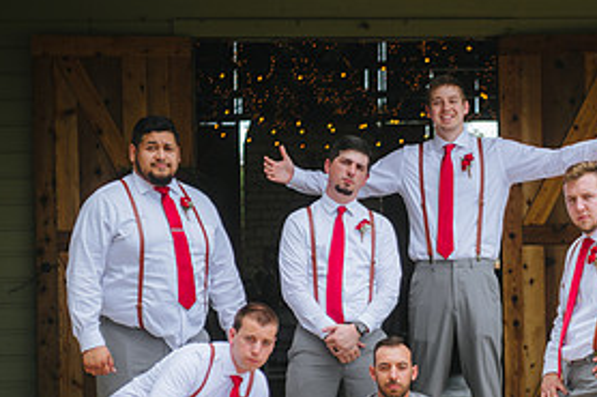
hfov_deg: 18.1
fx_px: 1856
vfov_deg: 12.2
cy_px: 299
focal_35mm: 112
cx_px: 456
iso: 80
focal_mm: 50
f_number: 2.8
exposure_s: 1/640
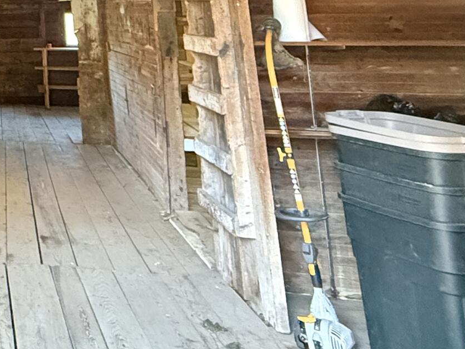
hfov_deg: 28.6
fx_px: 672
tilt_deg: +9.2
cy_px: -86
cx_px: -187
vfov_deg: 25.6
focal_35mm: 50
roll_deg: +0.1
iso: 800
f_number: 2.2
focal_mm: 2.22
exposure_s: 1/60
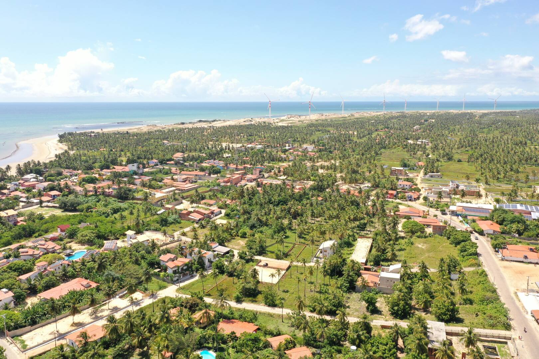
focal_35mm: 28
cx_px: 270
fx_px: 419
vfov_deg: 46.4
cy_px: 180
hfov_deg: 65.5
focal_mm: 10.26
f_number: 5.6
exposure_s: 1/320
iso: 100
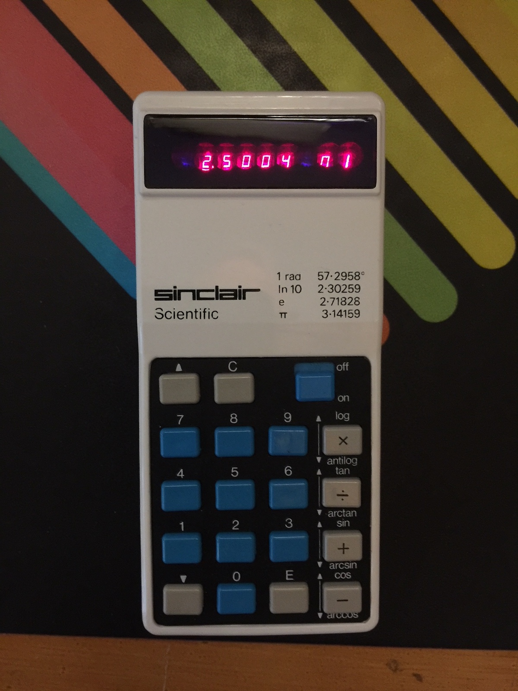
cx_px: 259
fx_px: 579
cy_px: 346
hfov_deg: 48.2
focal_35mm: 29
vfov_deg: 61.7
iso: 125
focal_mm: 4.15
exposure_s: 1/4
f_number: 2.2
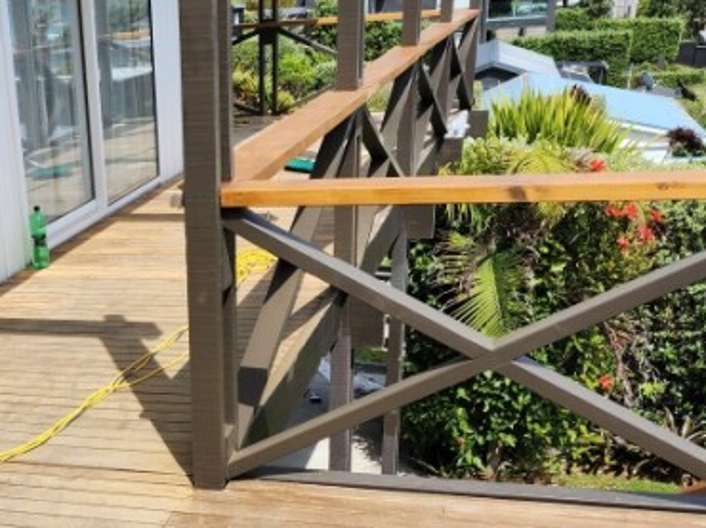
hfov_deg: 32.8
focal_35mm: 56
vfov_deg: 24.6
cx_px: 87
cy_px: 557
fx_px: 1141
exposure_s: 1/960
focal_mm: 6.4
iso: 12
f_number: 1.8
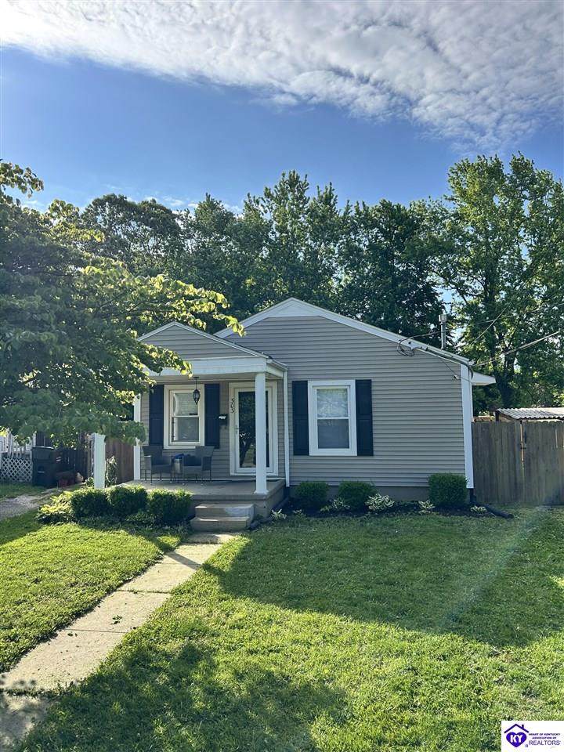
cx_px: 282
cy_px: 376
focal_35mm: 26
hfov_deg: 53.1
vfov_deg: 67.3
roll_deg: +1.5
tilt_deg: +1.9
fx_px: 565
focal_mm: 5.7
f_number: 1.5
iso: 50
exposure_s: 1/4444
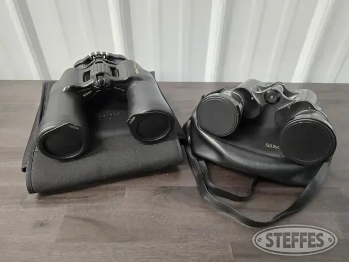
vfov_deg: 58.9
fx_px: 232
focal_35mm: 23
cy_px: 131
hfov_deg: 73.9
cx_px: 174
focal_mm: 6.3
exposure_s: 1/120
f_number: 1.7
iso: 640
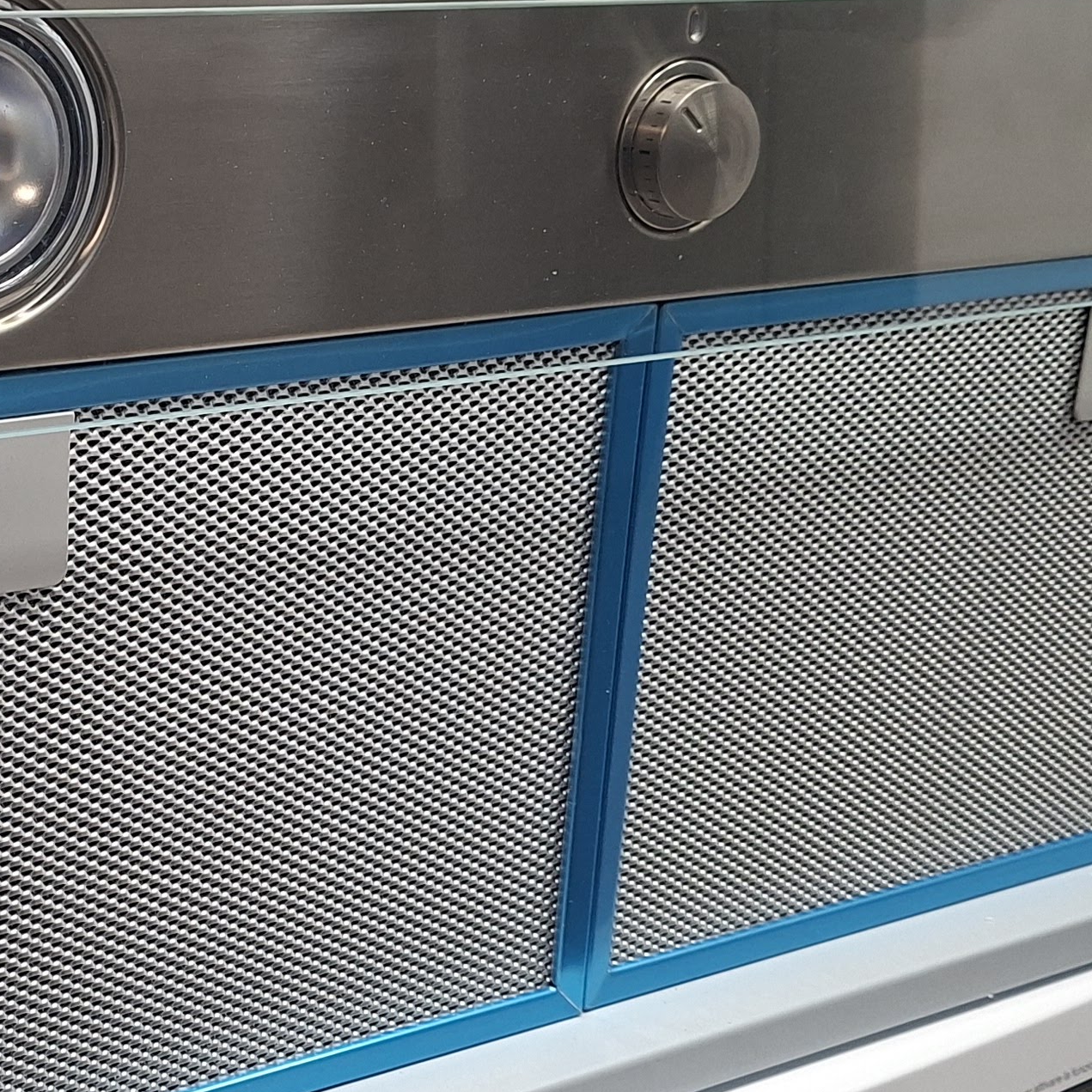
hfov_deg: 25.9
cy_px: 540
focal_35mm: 64
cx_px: 89
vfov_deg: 26.9
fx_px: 2284
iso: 250
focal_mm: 5.54
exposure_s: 1/50
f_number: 1.8
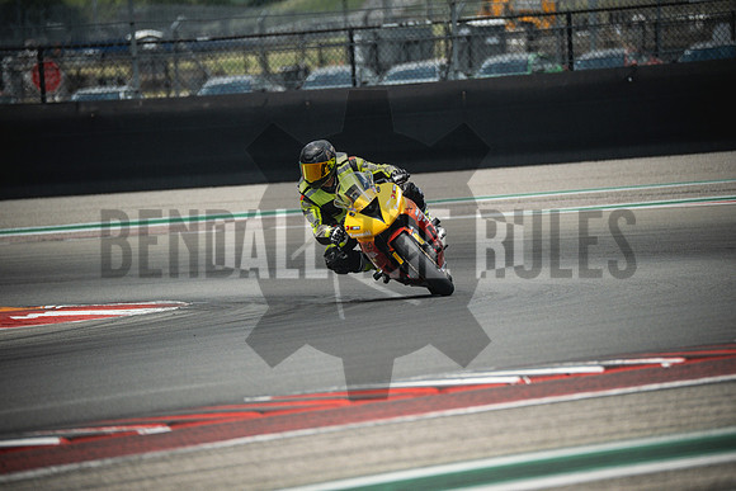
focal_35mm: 485
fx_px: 9917
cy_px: 246
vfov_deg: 2.8
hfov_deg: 4.3
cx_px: 368
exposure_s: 1/1600
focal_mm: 323.2
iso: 1000
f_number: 5.4
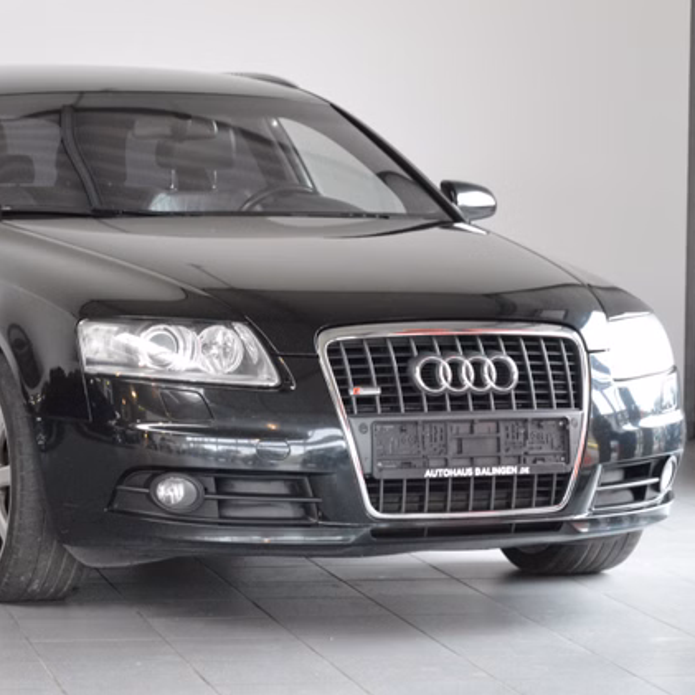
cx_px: 205
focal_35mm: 120
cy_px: 347
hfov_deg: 14.5
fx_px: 2726
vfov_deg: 14.5
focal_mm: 62
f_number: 5.3
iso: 3200
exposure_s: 1/60
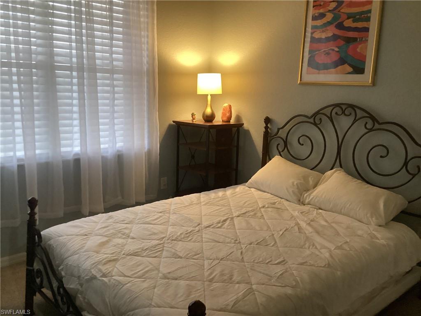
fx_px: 377
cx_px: 210
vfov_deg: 45.4
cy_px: 158
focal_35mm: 31
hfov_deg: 58.4
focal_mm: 3.3
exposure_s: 1/60
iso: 320
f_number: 2.4
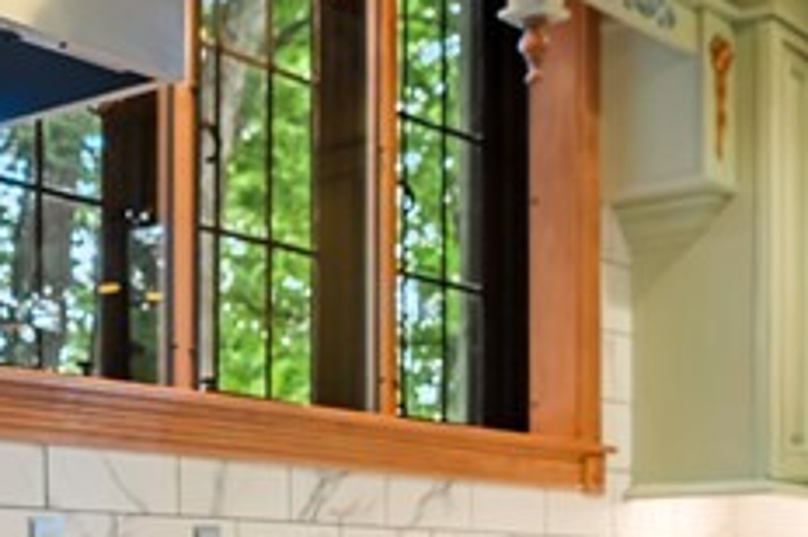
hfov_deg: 25.7
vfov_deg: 17.7
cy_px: 551
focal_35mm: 75
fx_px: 1681
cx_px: 10
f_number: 2.8
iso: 400
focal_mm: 16
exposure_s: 1/5
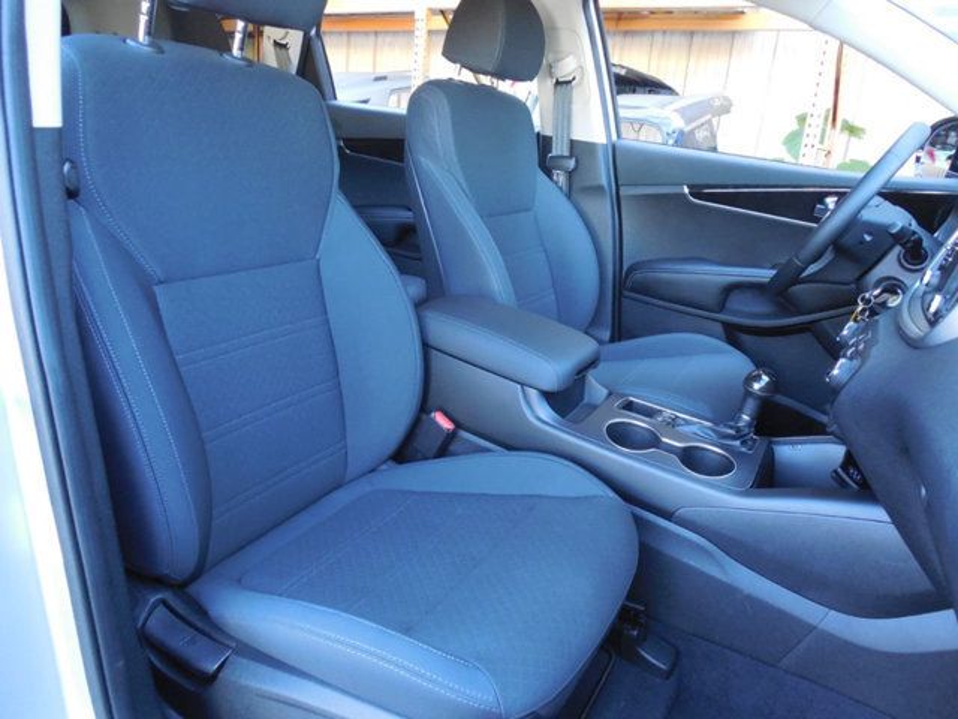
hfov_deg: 69.4
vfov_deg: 54.9
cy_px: 360
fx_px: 692
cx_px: 479
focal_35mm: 25
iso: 400
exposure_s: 1/30
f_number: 3.3
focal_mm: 4.5
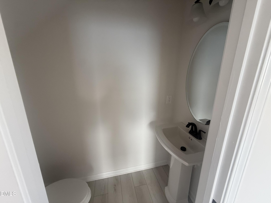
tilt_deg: -13.5
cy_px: 102
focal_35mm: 14
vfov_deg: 85.7
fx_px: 110
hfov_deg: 102.1
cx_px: 136
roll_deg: -0.6
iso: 200
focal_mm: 2.22
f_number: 2.2
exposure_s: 1/99
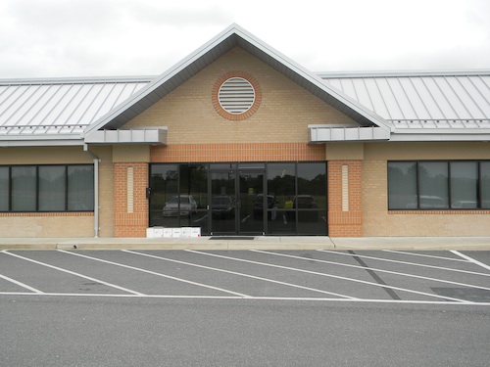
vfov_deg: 39.7
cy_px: 184
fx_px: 510
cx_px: 245
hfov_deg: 51.4
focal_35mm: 36
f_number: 3.7
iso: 80
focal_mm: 6.4
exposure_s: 1/342
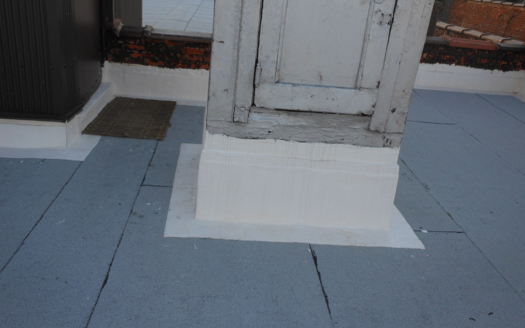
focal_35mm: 30
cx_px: 261
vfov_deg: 41.7
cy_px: 141
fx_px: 429
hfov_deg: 62.9
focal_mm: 5
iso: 80
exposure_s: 1/160
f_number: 3.7
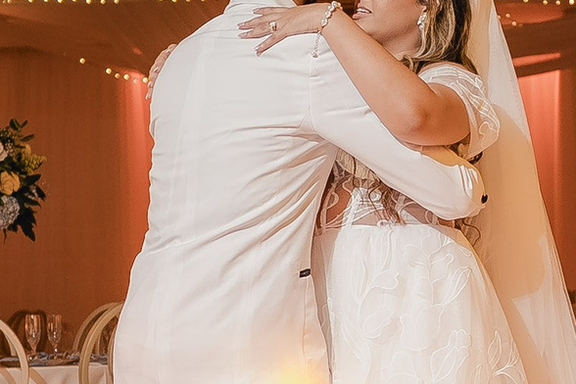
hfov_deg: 16.7
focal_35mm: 122
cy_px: 234
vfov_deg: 11.2
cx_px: 418
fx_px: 1952
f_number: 2.8
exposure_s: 1/250
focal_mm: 28
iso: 800
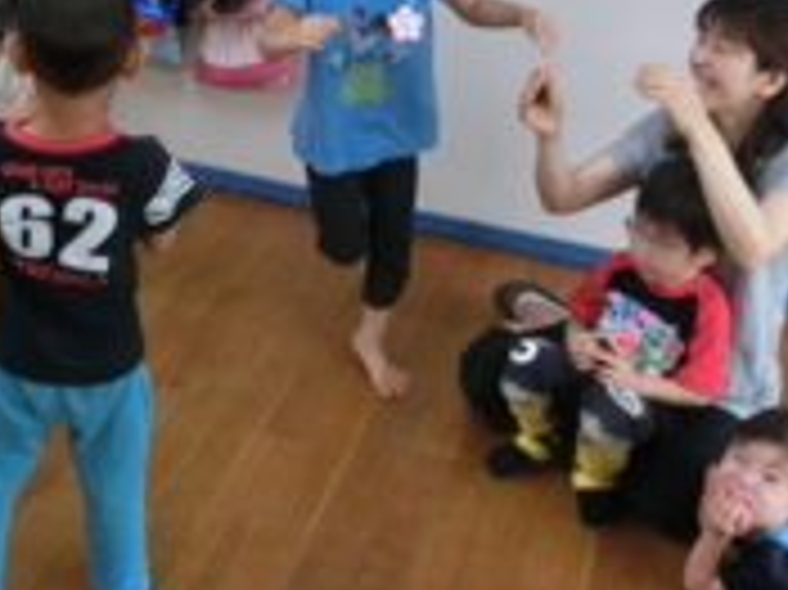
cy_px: 90
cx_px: 288
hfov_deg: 34.7
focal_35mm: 55
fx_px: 1251
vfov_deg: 25.9
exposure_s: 1/125
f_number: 3
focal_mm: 4.24
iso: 500
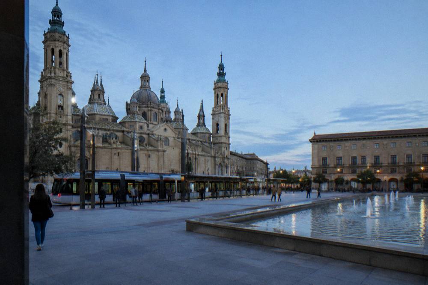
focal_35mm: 35
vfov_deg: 37.8
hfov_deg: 54.5
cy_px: 142
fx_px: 416
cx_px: 214
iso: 500
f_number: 10
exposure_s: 1/200
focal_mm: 35
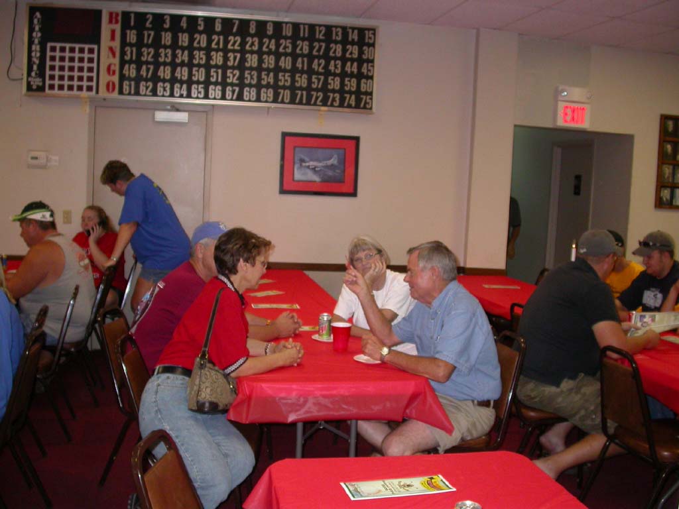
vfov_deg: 37.7
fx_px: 745
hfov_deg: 49.0
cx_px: 340
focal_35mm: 38
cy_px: 254
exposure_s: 1/60
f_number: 2.6
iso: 200
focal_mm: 7.85
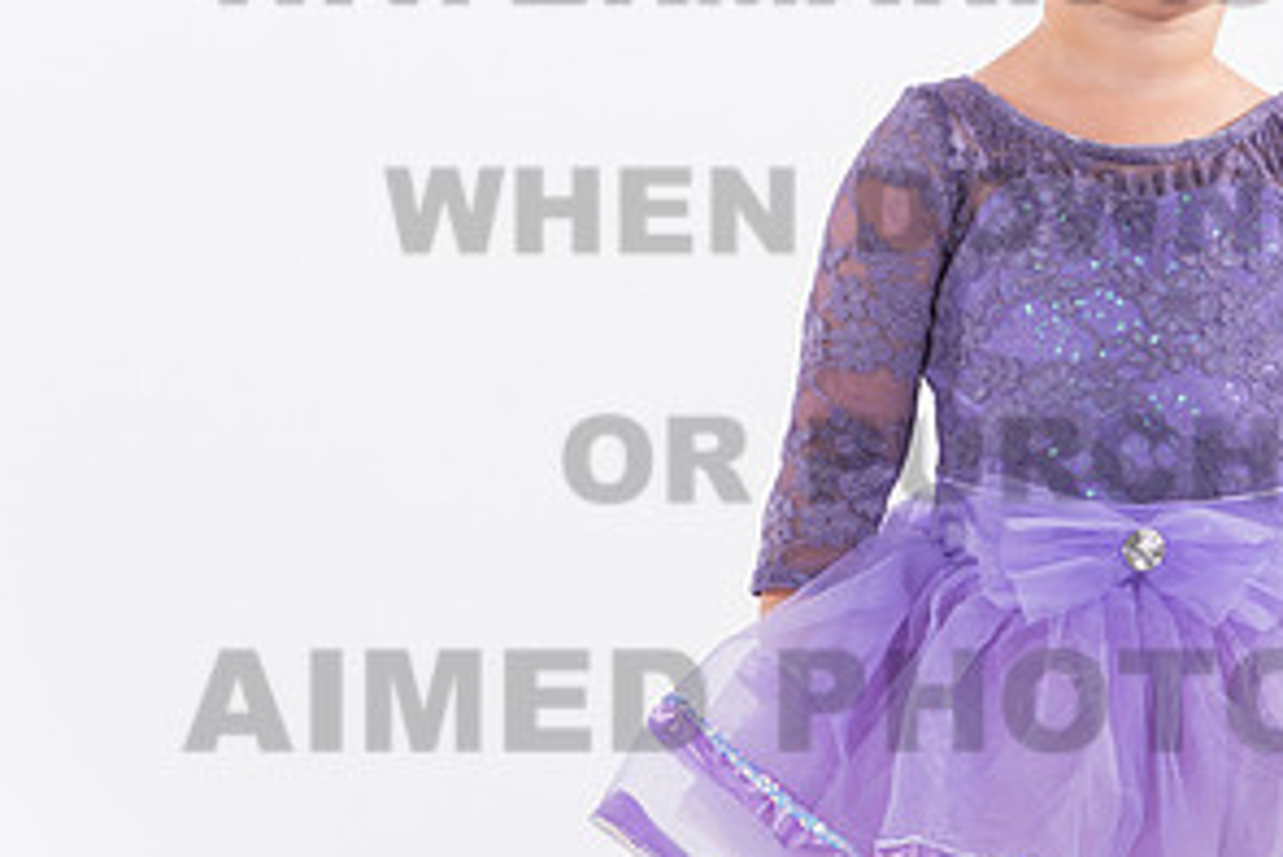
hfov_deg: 4.9
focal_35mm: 418
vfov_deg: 3.3
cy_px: 146
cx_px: 1189
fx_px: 14904
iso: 320
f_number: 11
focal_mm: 180
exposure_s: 1/200
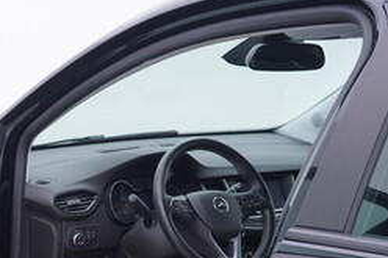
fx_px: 862
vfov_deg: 16.6
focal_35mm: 80
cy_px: 270
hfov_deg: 24.2
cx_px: -8
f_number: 3.2
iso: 125
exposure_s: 1/50
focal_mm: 24
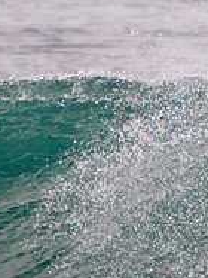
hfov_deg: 0.5
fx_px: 26044
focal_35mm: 3247
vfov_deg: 0.6
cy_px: 83
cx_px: 504
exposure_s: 1/3200
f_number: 11
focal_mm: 850
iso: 2800
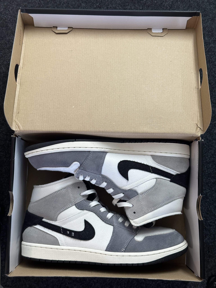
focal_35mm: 48
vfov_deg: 39.7
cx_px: 108
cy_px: 144
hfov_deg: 30.3
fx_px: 399
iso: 200
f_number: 1.78
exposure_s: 1/50
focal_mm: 6.86
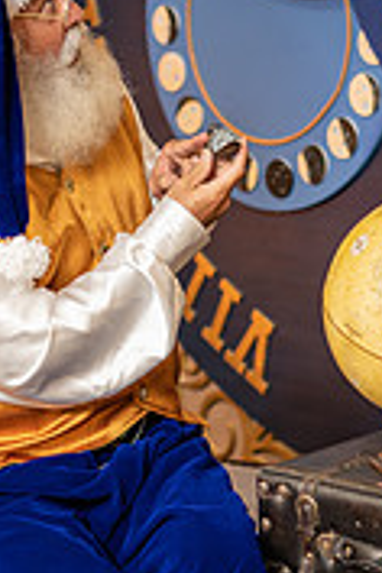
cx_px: 214
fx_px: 2021
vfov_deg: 16.1
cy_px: 405
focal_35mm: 127
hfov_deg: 10.8
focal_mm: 50
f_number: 1.8
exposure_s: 1/80
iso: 320
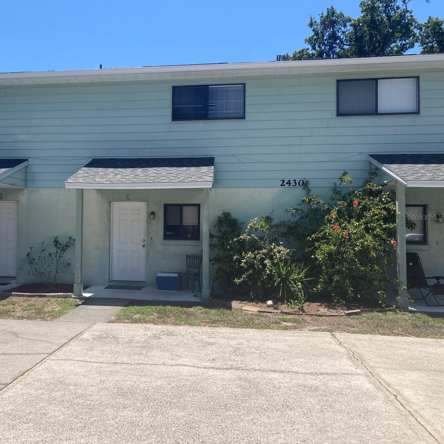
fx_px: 493
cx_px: 139
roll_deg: -0.4
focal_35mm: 34
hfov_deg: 47.5
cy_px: 216
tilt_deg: +2.9
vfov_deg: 48.4
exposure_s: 1/2114
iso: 20
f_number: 1.8
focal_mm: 3.99
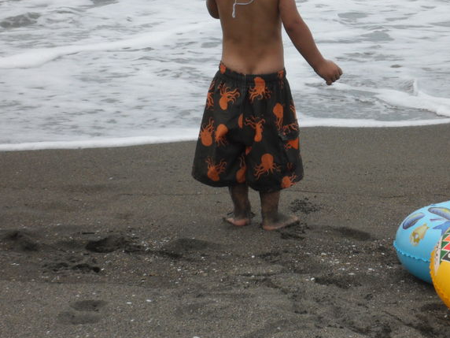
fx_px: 2392
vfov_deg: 8.1
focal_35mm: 184
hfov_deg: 10.7
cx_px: 260
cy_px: 88
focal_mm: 21
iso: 80
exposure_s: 1/500
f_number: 5.4
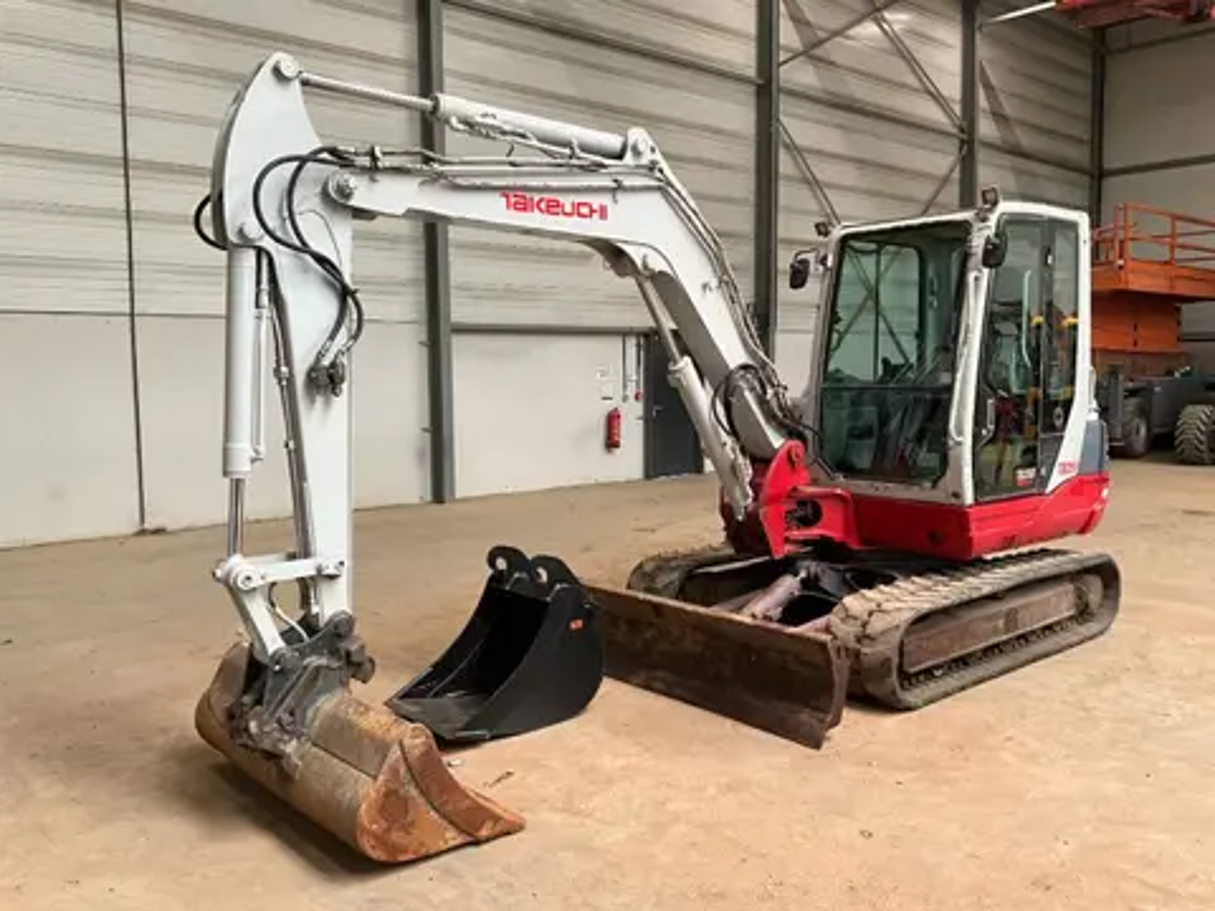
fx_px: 1018
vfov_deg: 48.2
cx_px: 608
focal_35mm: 29
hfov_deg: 61.7
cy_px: 456
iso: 64
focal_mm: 3
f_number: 1.8
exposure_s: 1/86
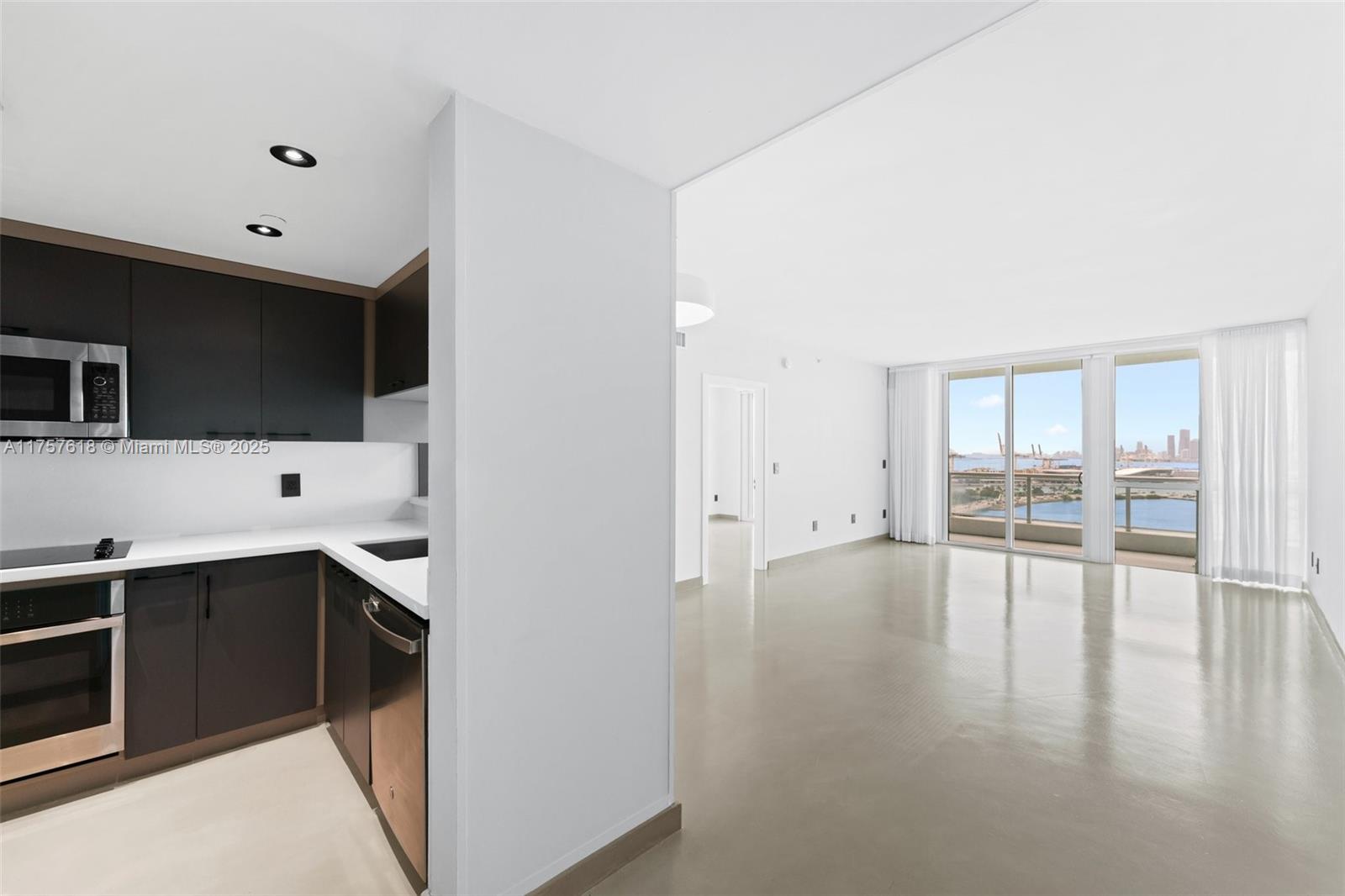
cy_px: 448
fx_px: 523
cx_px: 672
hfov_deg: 104.3
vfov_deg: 81.2
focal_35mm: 14
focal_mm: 14
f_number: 8
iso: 200
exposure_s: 1/13
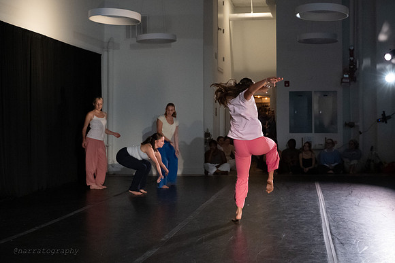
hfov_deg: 37.7
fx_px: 574
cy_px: 114
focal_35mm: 52
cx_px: 255
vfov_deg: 25.8
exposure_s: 1/400
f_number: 4
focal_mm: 39
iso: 6400
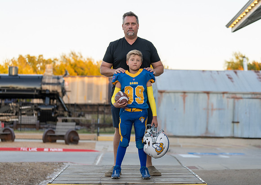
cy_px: 92
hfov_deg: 25.7
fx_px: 571
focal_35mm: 77
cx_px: 140
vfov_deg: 18.4
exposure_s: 1/320
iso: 400
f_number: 2.8
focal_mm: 70
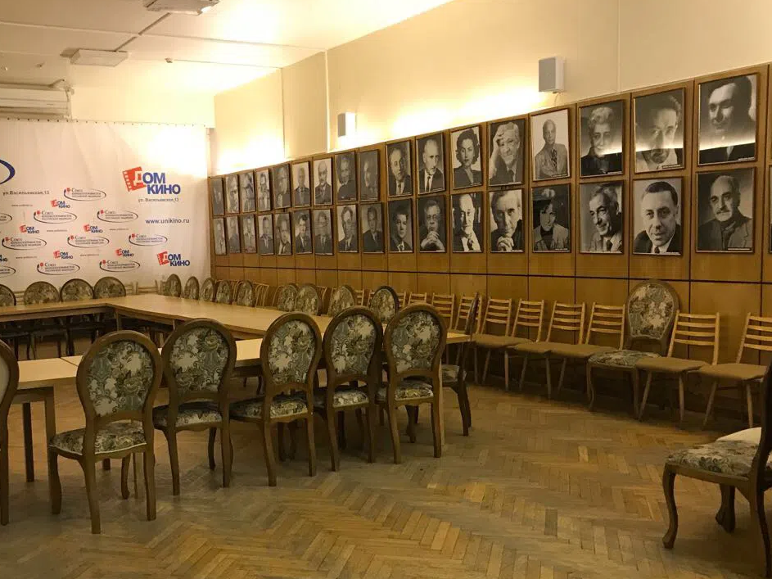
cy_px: 332
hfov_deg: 48.6
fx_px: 847
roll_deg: +1.5
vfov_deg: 37.6
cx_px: 302
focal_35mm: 38
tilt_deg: -5.2
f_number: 1.8
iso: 80
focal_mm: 3.99
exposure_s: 1/17
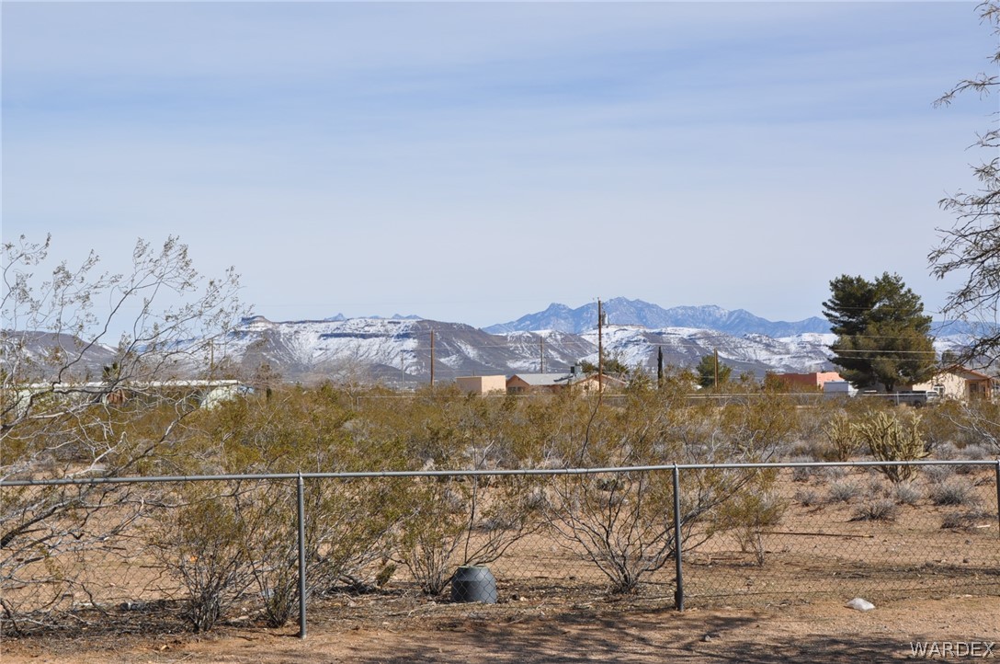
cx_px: 500
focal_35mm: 69
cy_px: 332
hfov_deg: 29.3
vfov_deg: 19.7
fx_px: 1914
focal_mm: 46
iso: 200
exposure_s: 1/500
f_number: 11
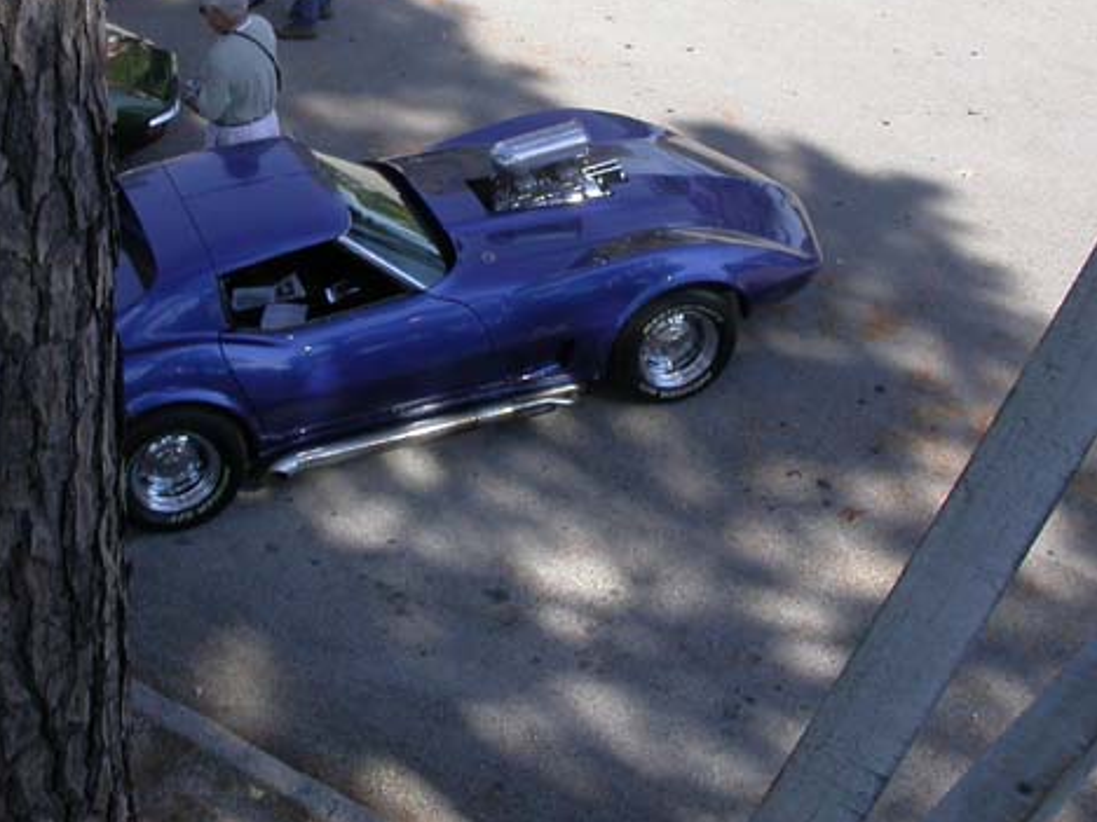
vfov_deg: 22.3
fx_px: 2060
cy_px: 183
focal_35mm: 65
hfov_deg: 29.7
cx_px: 387
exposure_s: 1/236
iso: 100
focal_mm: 7.85
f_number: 6
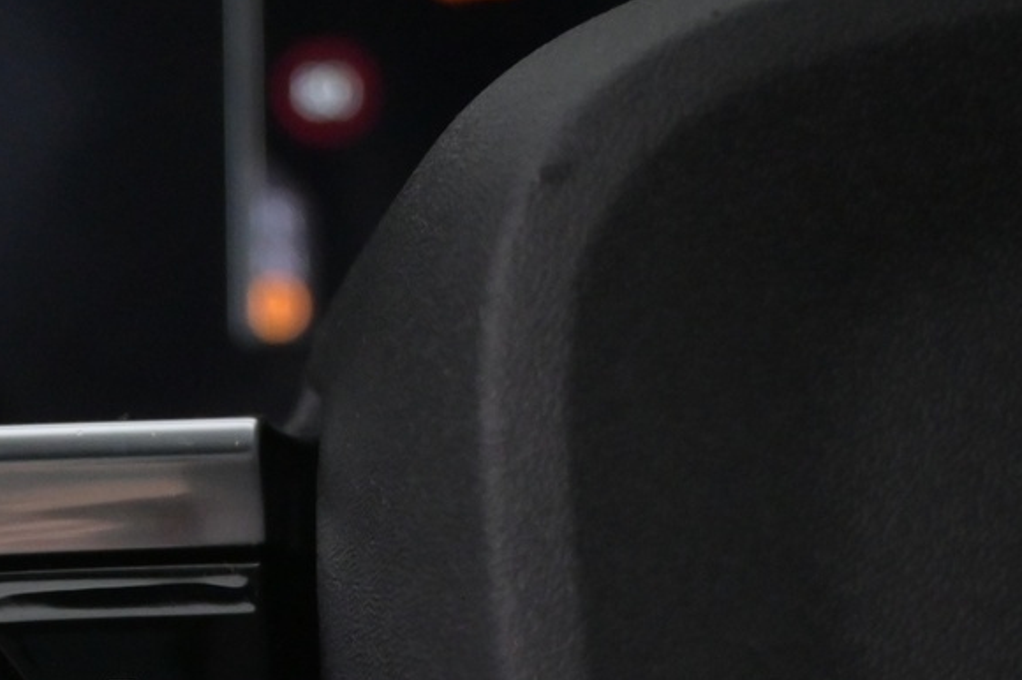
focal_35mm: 111
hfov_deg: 17.5
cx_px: -227
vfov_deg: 12.0
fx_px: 3152
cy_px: 876
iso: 2500
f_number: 4.5
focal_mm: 26.5
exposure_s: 1/50
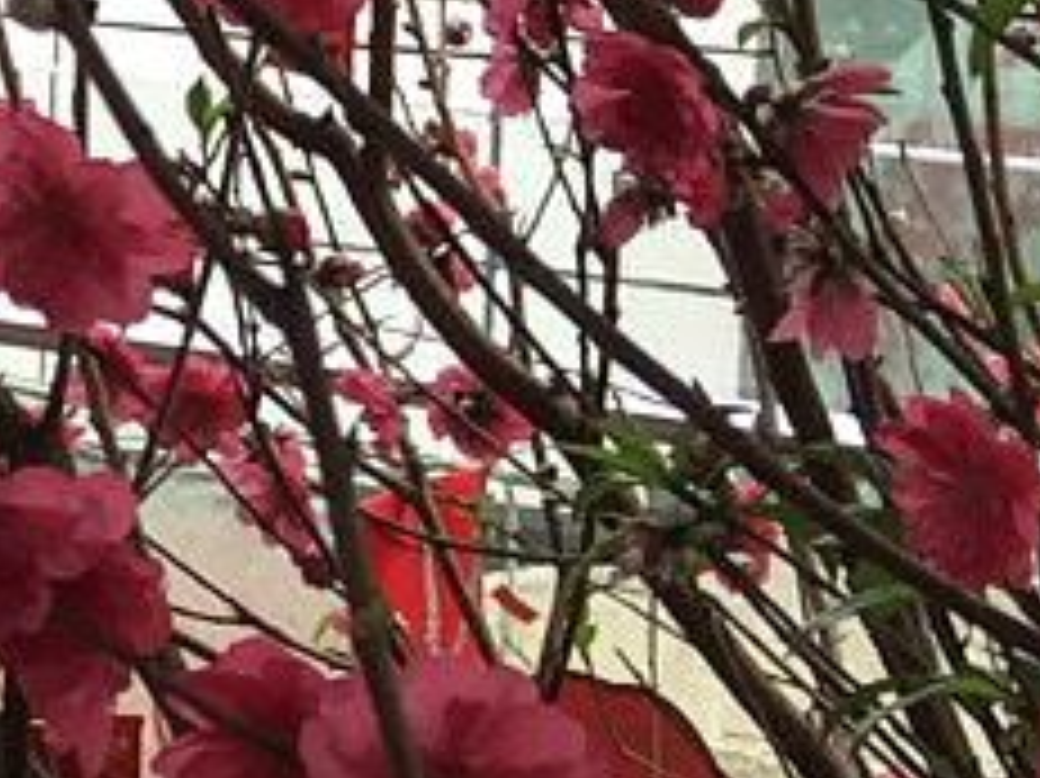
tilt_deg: -2.4
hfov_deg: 8.0
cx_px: -2350
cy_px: -148
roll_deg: -1.6
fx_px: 6036
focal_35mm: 201
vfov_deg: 7.3
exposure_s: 1/131
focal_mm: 4.15
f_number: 2.2
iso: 32
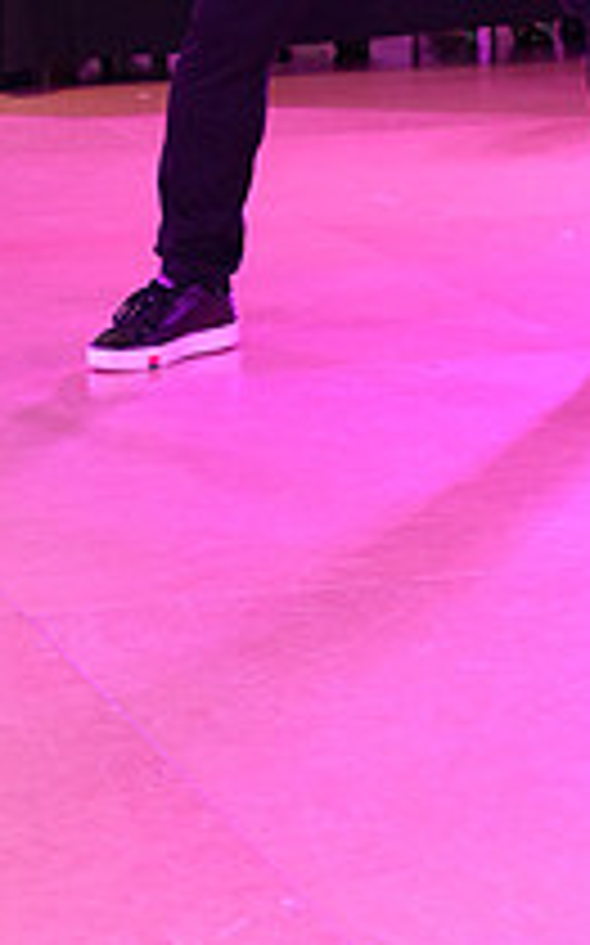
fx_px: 3195
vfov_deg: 16.0
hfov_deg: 10.5
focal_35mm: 124
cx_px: 29
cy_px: -279
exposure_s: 1/250
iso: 2500
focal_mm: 44
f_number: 5.6
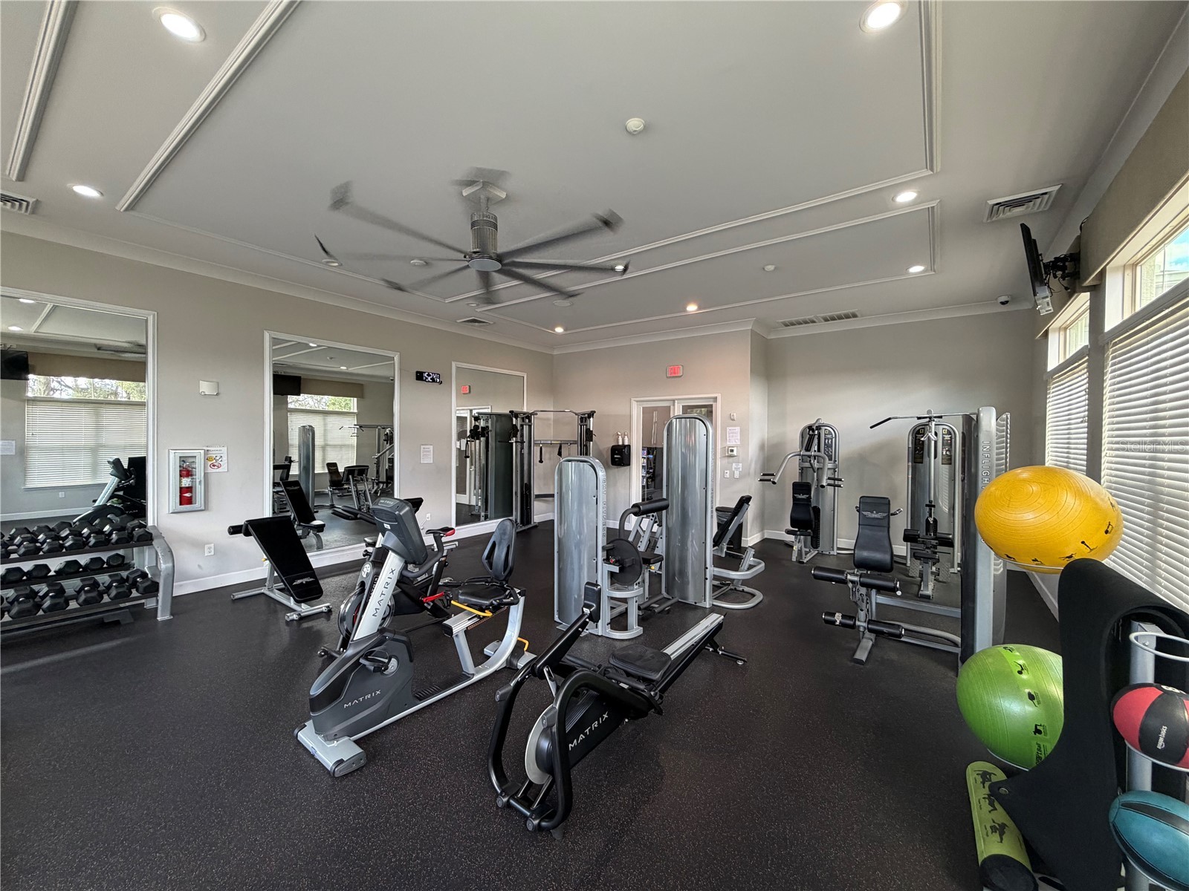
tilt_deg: -1.1
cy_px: 446
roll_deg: -0.4
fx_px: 481
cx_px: 594
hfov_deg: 102.1
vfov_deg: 85.7
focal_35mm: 14
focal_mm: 2.22
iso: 200
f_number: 2.2
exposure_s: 1/60
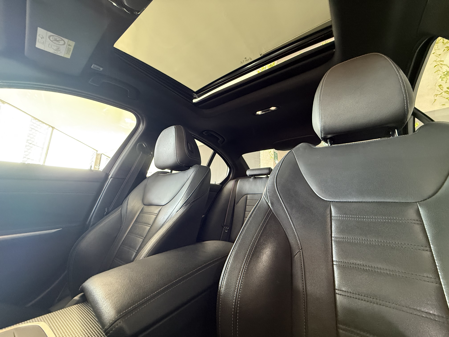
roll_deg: -2.6
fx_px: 182
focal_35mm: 14
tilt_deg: +12.8
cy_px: 168
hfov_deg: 102.1
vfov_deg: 85.7
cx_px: 224
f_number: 2.2
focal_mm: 2.22
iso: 500
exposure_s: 1/49
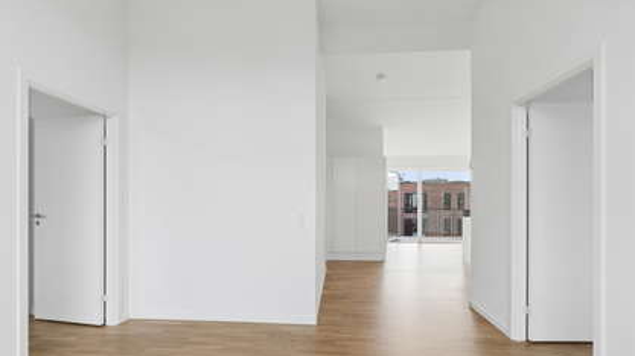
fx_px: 320
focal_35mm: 19
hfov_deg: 89.6
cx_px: 318
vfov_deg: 58.1
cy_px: 198
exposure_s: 1/100
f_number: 8
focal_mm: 12
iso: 200
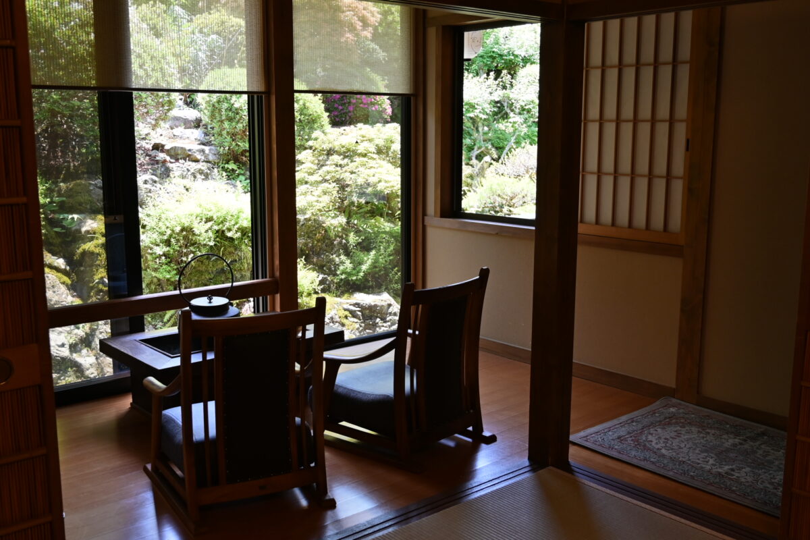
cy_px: 270
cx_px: 405
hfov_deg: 53.1
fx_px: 810
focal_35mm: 36
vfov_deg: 36.9
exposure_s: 1/400
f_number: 4
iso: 800
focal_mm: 24
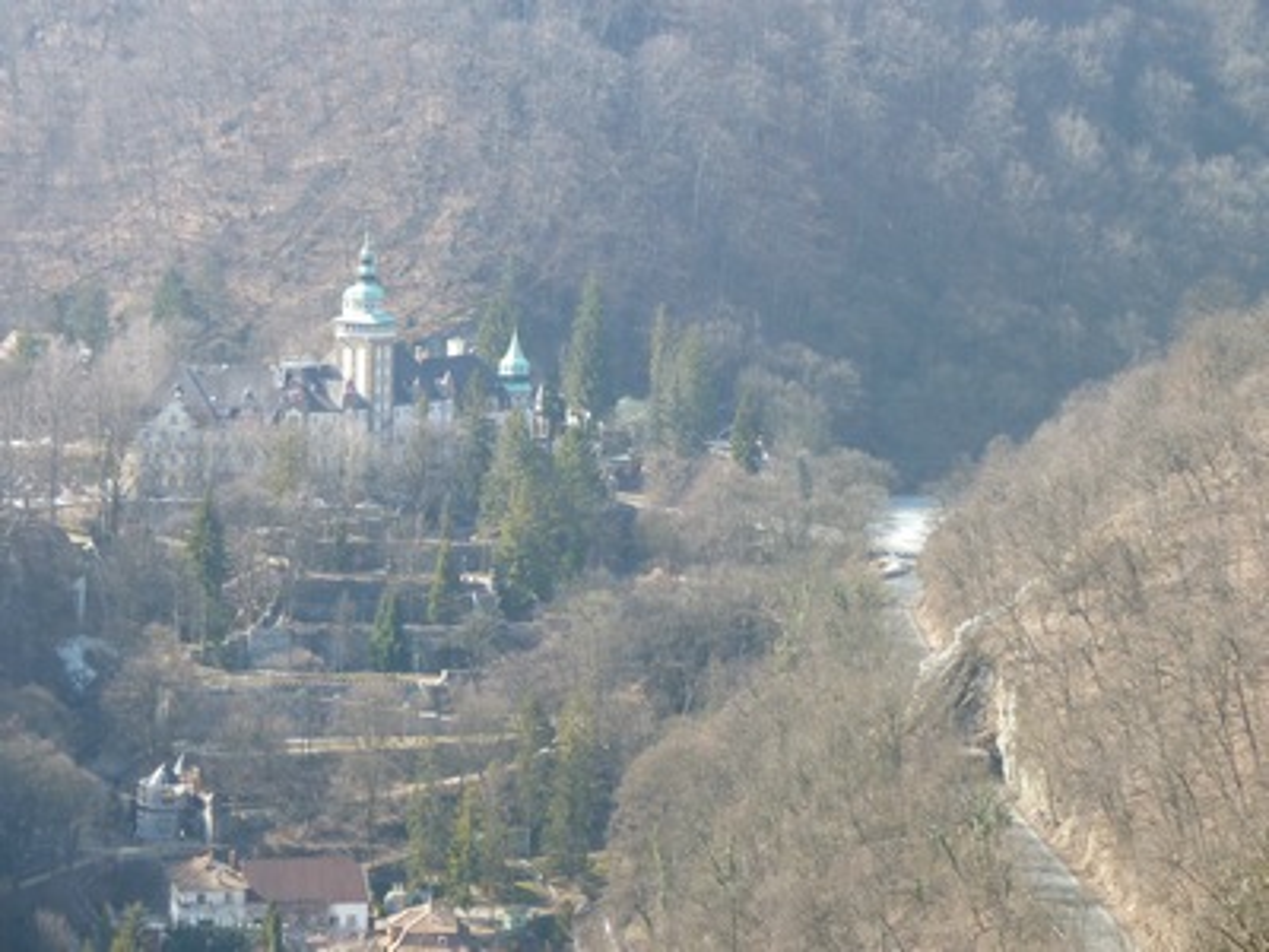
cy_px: 476
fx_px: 4069
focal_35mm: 111
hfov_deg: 17.7
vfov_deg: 13.3
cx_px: 634
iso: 80
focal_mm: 18.2
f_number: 4.4
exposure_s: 1/100
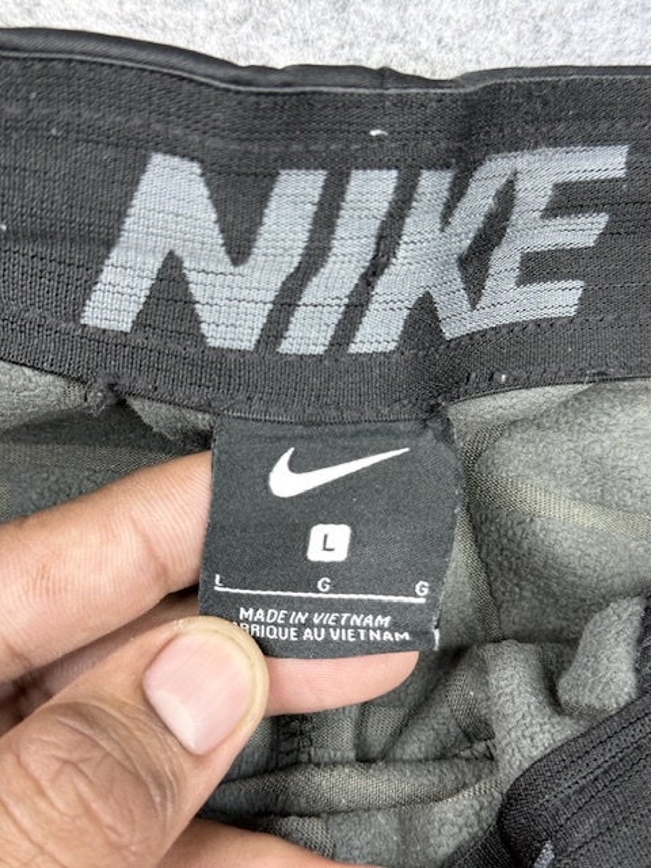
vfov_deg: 39.7
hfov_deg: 30.3
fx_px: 1204
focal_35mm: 48
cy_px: 434
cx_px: 326
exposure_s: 1/50
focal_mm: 6.76
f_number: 1.78
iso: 80
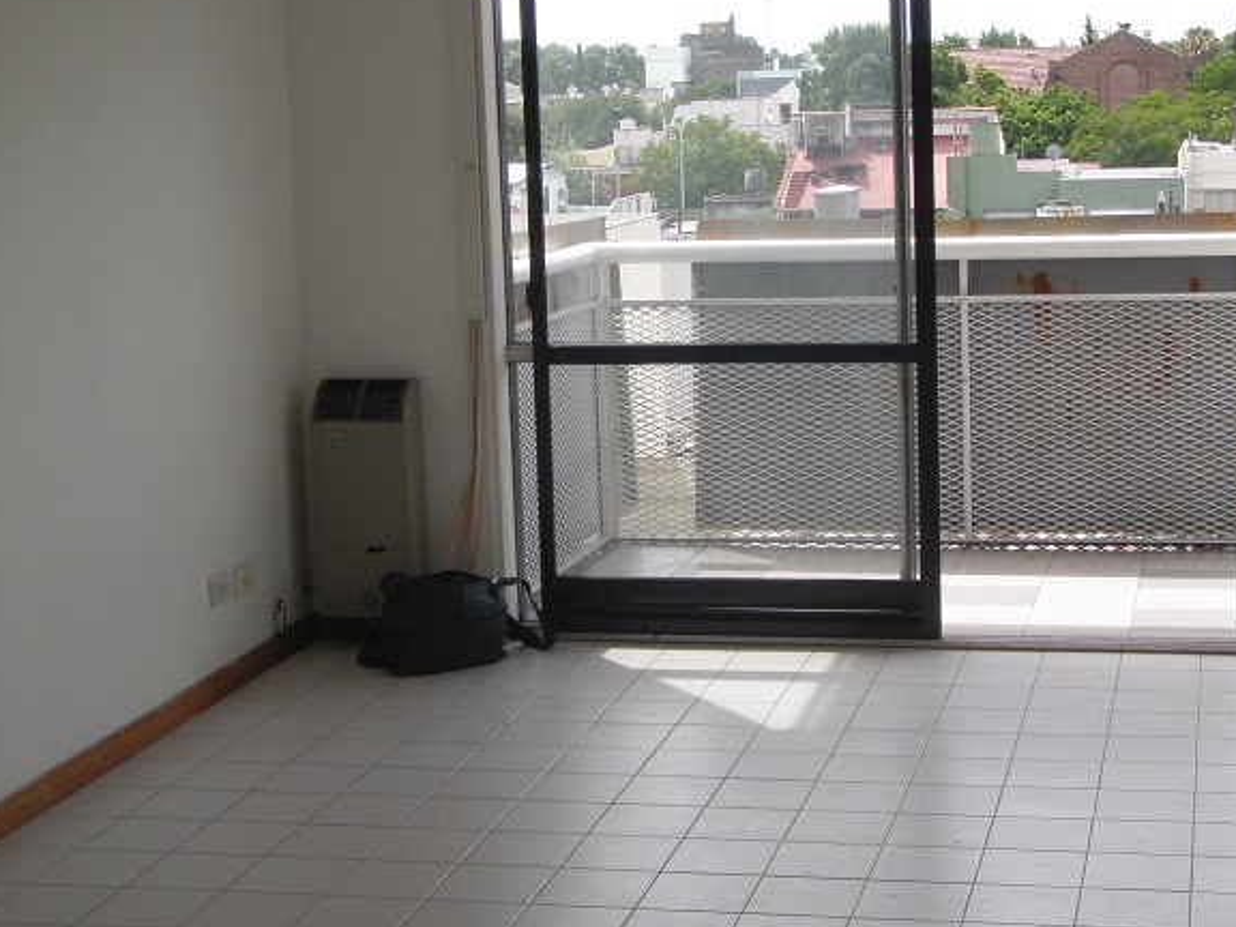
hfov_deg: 28.4
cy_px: 345
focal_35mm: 68
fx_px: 2428
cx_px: 811
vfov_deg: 21.6
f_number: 4
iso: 80
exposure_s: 1/320
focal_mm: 9.13
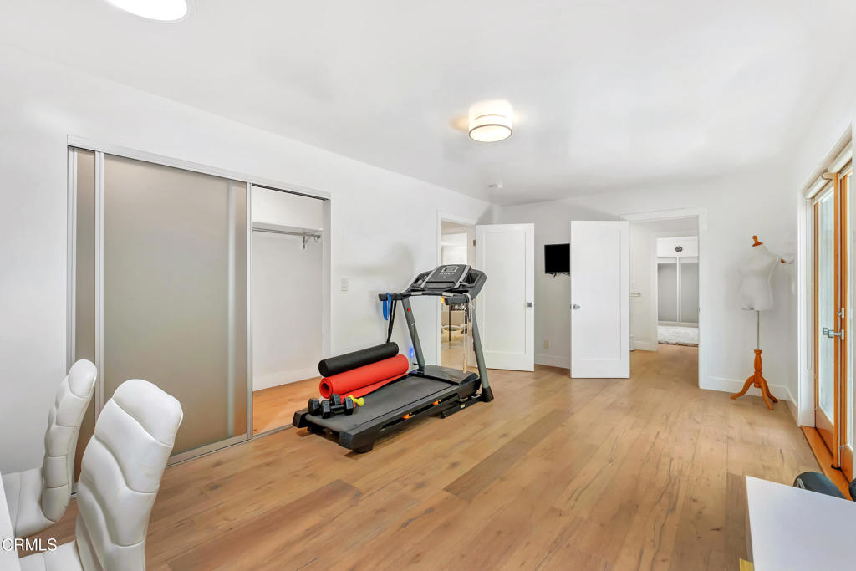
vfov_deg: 77.3
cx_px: 428
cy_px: 286
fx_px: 357
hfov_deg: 100.4
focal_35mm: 15
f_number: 7.1
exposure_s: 1/60
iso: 640
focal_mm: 10
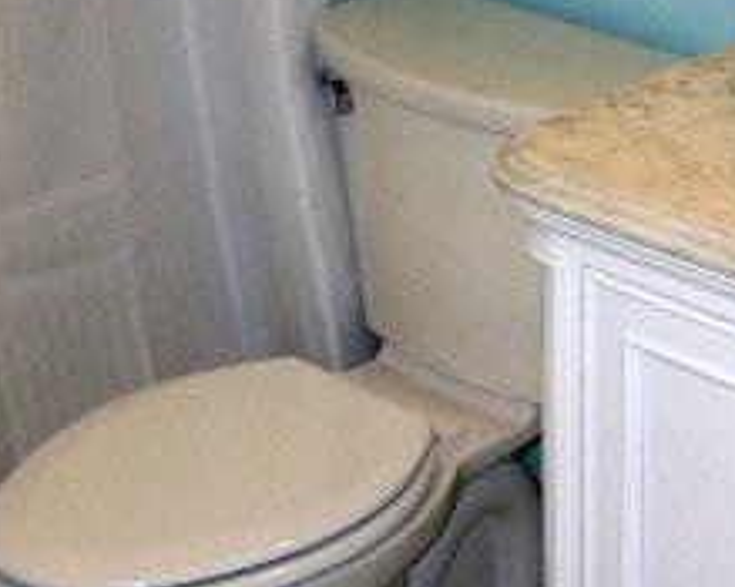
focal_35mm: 100
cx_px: 671
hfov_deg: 18.8
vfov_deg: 15.4
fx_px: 2174
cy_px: 268
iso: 100
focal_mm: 5.8
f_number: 2.8
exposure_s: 1/60
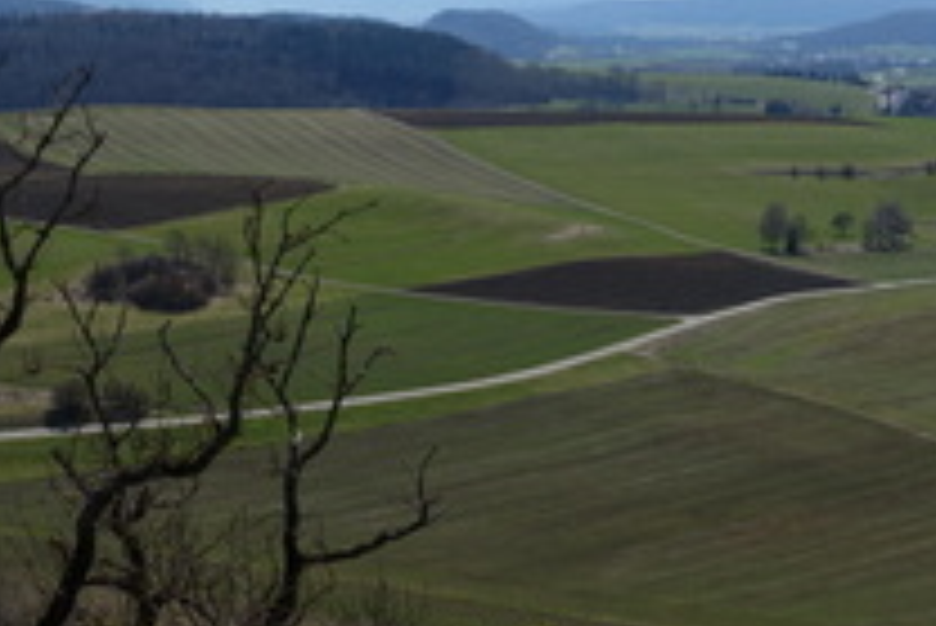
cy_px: 164
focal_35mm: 71
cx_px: 504
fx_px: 1847
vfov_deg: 19.1
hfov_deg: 28.4
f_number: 5.6
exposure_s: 1/100
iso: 125
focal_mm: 13.53
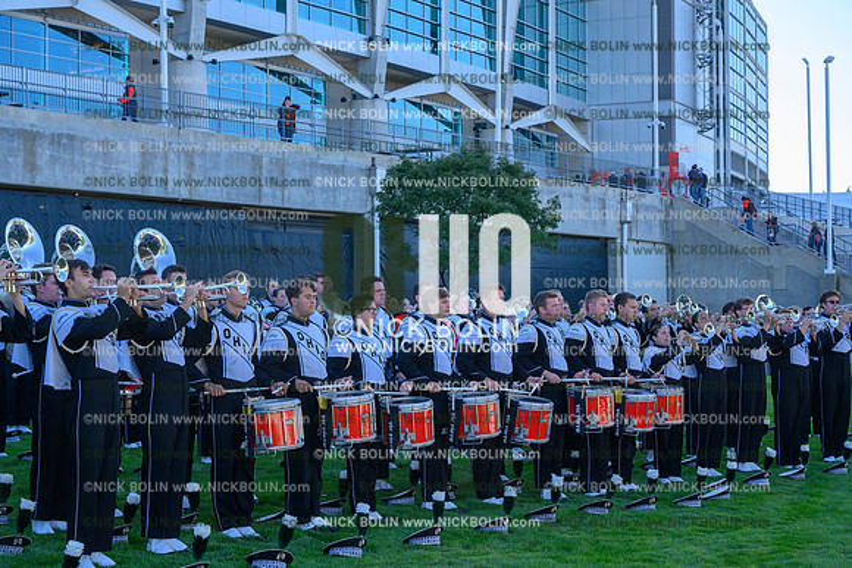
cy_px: 284
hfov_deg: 28.8
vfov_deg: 19.5
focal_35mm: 70
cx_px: 426
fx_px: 1657
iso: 800
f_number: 8
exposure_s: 1/640
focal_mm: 70
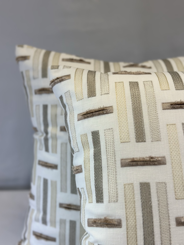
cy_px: 122
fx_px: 340
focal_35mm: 48
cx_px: 92
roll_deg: +1.6
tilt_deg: -14.0
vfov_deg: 39.7
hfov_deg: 30.3
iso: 80
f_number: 1.78
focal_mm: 6.86
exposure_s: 1/428
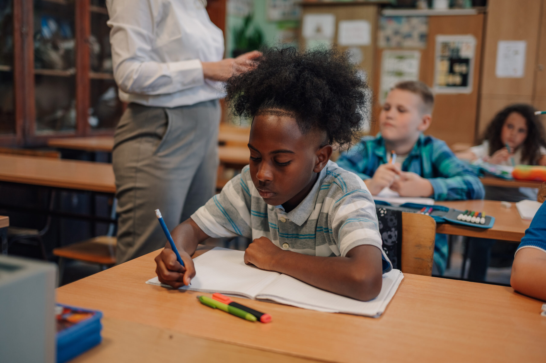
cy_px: 182
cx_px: 273
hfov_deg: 48.5
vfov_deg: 33.4
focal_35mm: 40
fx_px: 606
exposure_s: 1/200
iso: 500
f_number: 2
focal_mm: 40
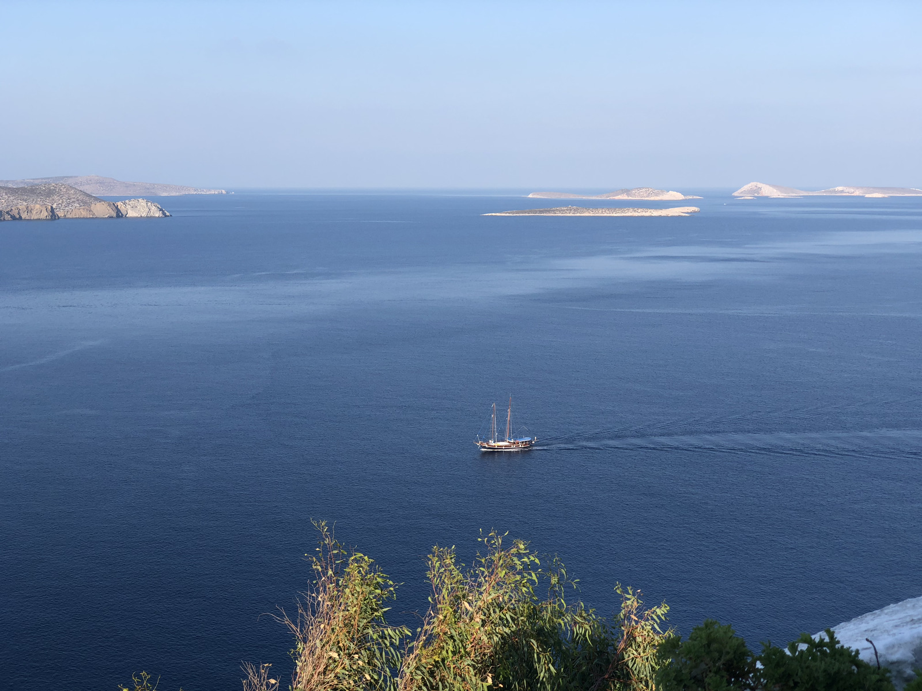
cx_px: 461
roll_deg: +0.8
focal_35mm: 52
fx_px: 1385
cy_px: 346
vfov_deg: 28.0
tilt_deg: -6.3
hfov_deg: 36.8
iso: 16
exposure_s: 1/500
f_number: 2.4
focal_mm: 6
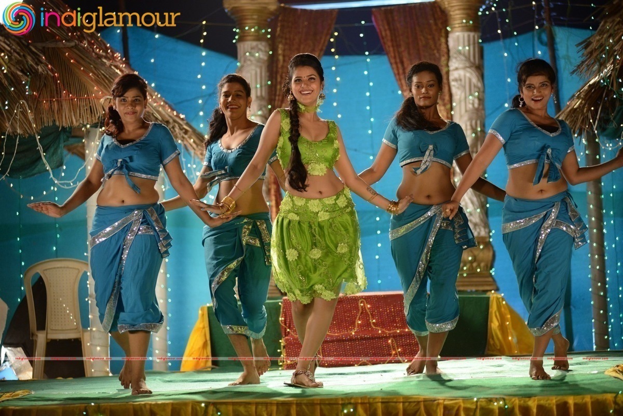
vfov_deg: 10.2
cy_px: 208
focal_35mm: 135
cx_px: 312
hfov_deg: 15.2
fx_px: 2337
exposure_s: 1/400
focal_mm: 135
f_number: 3.2
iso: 1600
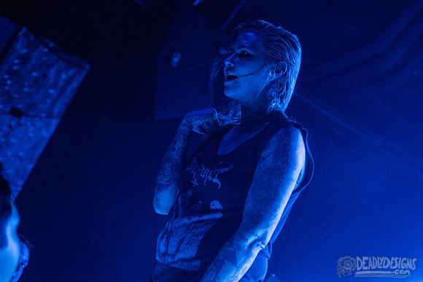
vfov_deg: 20.7
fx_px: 773
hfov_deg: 30.6
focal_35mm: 66
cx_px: 240
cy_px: 122
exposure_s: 1/100
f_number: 3.2
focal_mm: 58
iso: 6400
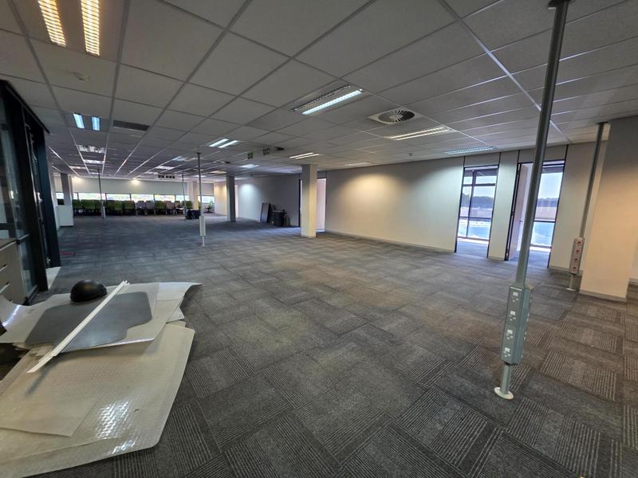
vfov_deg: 89.9
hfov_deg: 106.2
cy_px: 239
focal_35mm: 13
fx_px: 240
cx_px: 319
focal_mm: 2.2
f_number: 1.9
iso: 400
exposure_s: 1/50
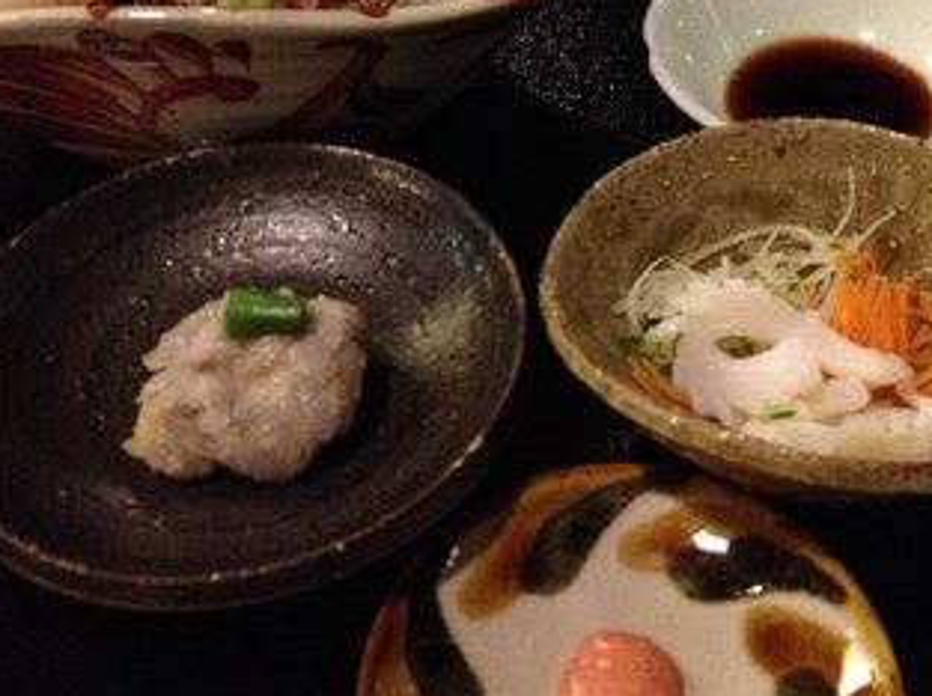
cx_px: 542
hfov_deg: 34.3
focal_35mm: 56
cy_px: 165
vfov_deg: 25.7
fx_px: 1506
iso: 800
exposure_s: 1/15
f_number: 2.4
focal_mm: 4.28
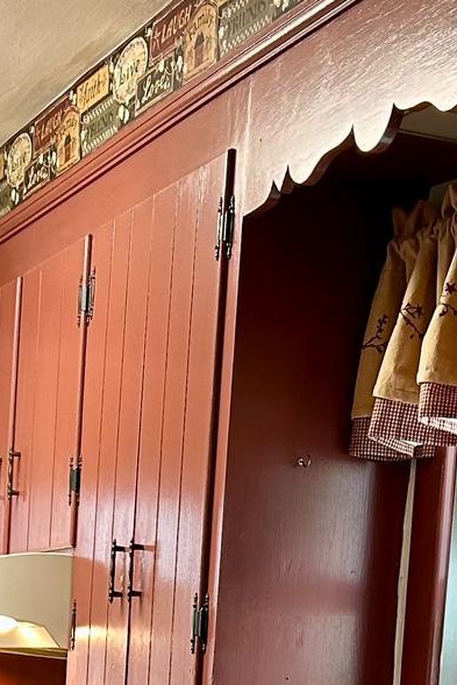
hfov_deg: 14.6
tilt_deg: -5.3
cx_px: 208
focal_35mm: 94
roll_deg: -3.3
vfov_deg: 20.4
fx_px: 1789
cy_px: 800
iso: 160
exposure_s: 1/60
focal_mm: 5.7
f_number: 1.5
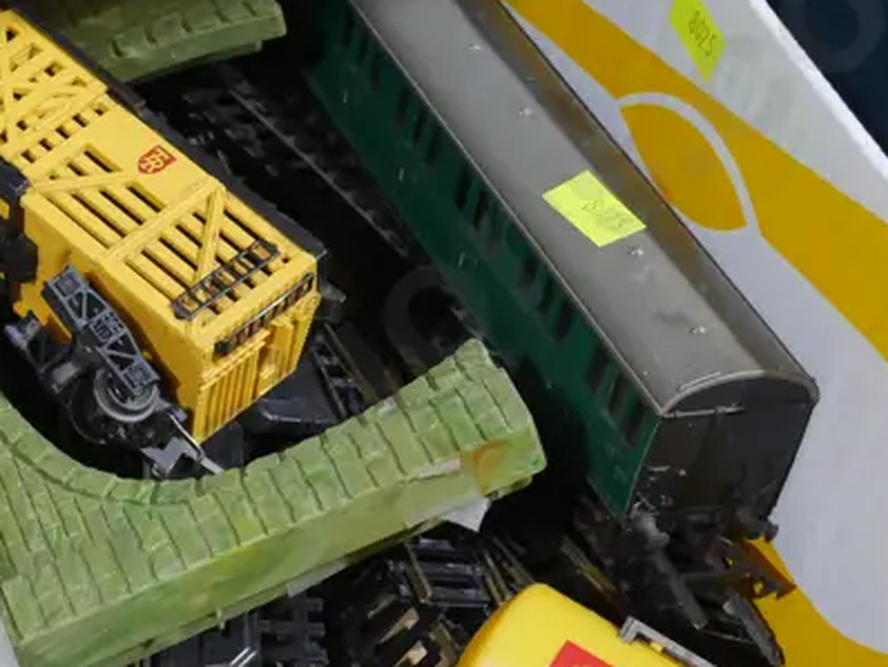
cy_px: 514
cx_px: 170
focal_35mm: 108
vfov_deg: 13.7
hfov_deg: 18.0
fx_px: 2772
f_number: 4.6
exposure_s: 1/60
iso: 1000
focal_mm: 21
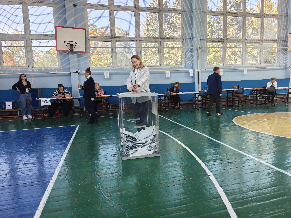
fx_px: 193
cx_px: 146
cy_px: 109
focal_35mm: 23
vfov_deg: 58.9
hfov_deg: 73.9
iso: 160
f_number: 1.6
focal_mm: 6.06
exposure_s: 1/200
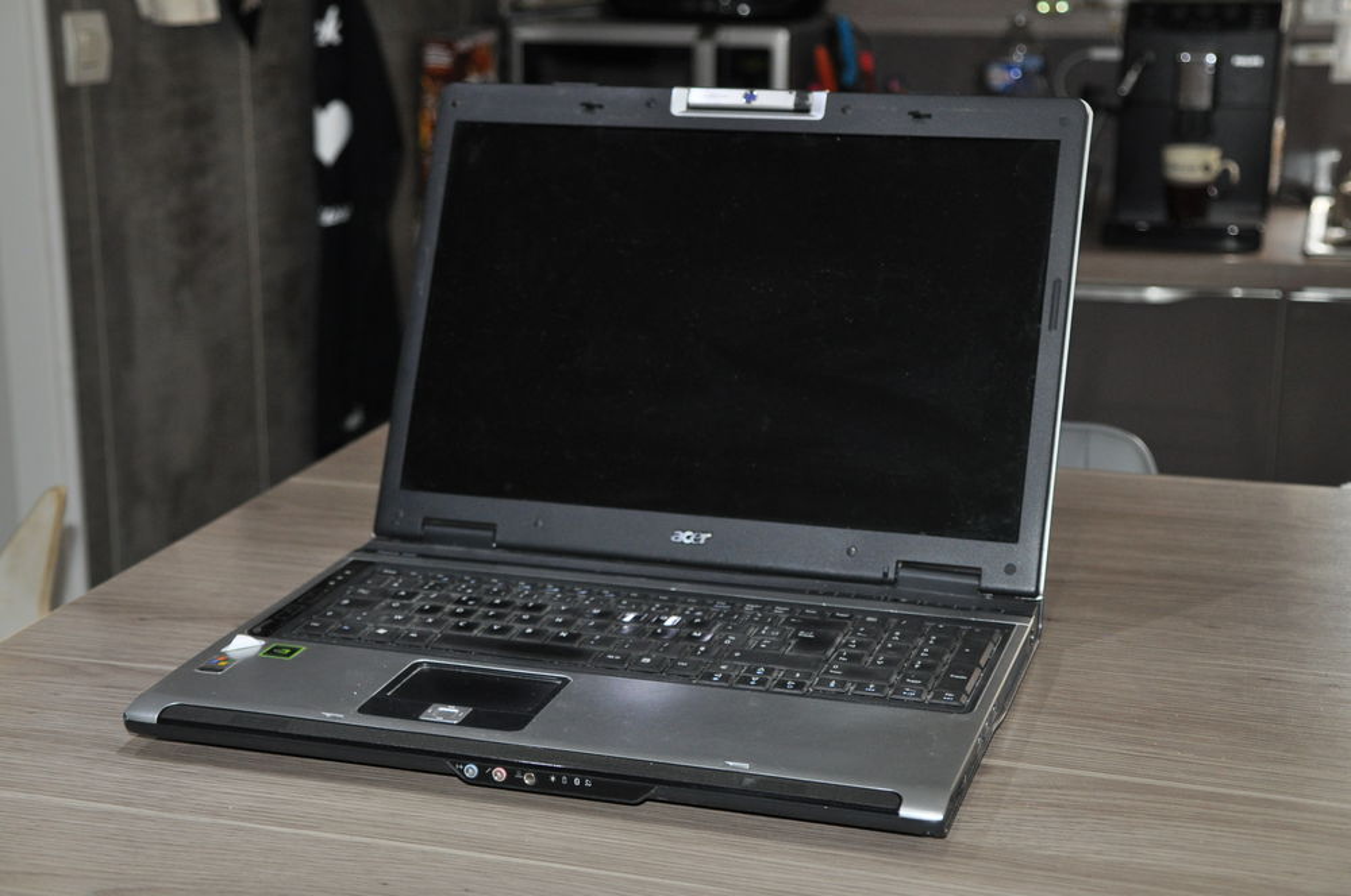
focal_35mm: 60
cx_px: 676
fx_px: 2249
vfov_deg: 22.6
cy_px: 448
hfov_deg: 33.4
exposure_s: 1/60
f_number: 4.5
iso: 800
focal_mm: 40
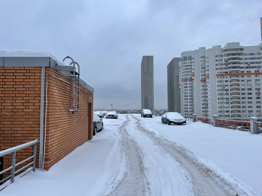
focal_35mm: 26
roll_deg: +0.5
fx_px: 197
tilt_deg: +4.6
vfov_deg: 53.1
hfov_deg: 67.3
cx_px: 131
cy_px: 98
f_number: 1.6
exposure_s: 1/121
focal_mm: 4.2
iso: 40
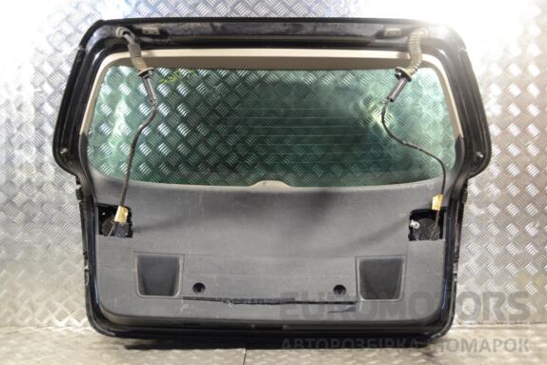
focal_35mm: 47
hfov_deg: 41.9
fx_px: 714
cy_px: 179
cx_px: 262
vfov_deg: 28.7
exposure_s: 1/30
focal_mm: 30
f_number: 4.5
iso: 400
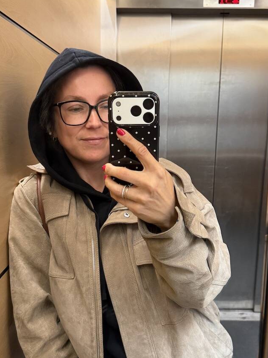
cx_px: 144
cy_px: 197
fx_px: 392
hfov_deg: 37.7
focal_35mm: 38
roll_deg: -0.6
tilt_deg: -11.1
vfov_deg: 48.9
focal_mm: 6.76
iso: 400
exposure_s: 1/60
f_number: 1.78
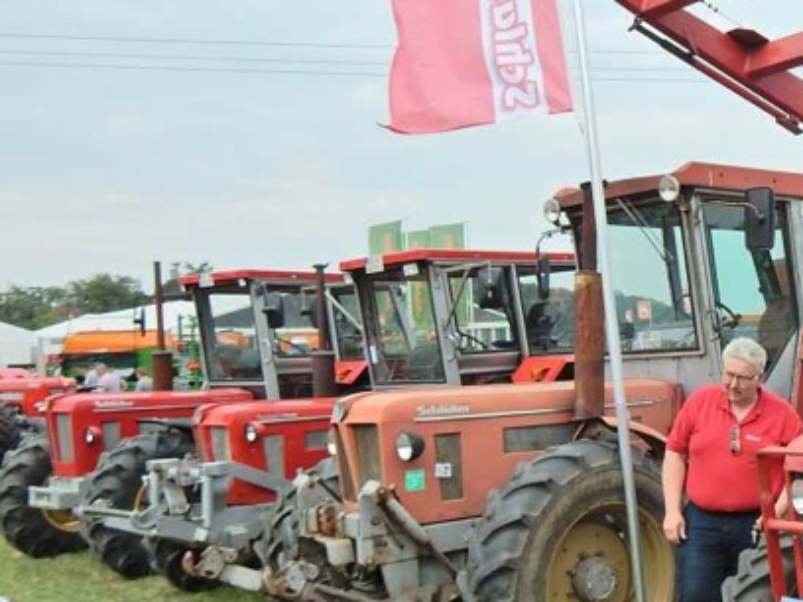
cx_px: 738
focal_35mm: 49
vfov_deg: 29.6
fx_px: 1137
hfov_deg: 36.3
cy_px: 368
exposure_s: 1/800
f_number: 3.7
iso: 125
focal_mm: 4.5
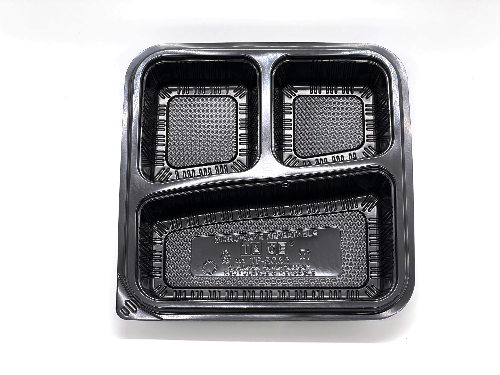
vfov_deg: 19.1
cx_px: 250
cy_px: 188
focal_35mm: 77
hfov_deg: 25.3
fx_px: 1112
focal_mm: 9
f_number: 2.8
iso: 250
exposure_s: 1/100
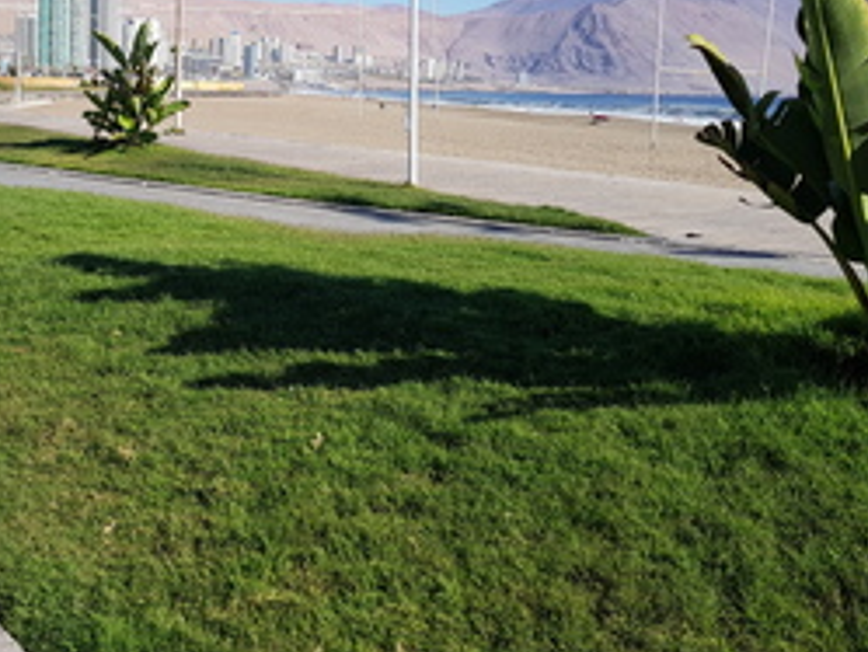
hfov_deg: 43.7
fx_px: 1054
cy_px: 157
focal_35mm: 42
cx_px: 249
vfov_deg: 33.6
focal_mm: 4.2
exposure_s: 1/2288
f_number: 1.7
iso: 40
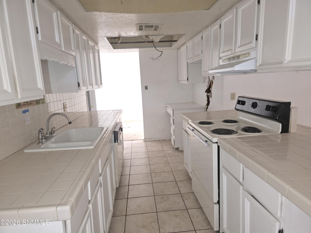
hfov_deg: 73.9
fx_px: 207
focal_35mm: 23
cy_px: 116
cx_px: 156
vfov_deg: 58.9
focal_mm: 6.3
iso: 1250
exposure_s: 1/12
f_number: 1.7
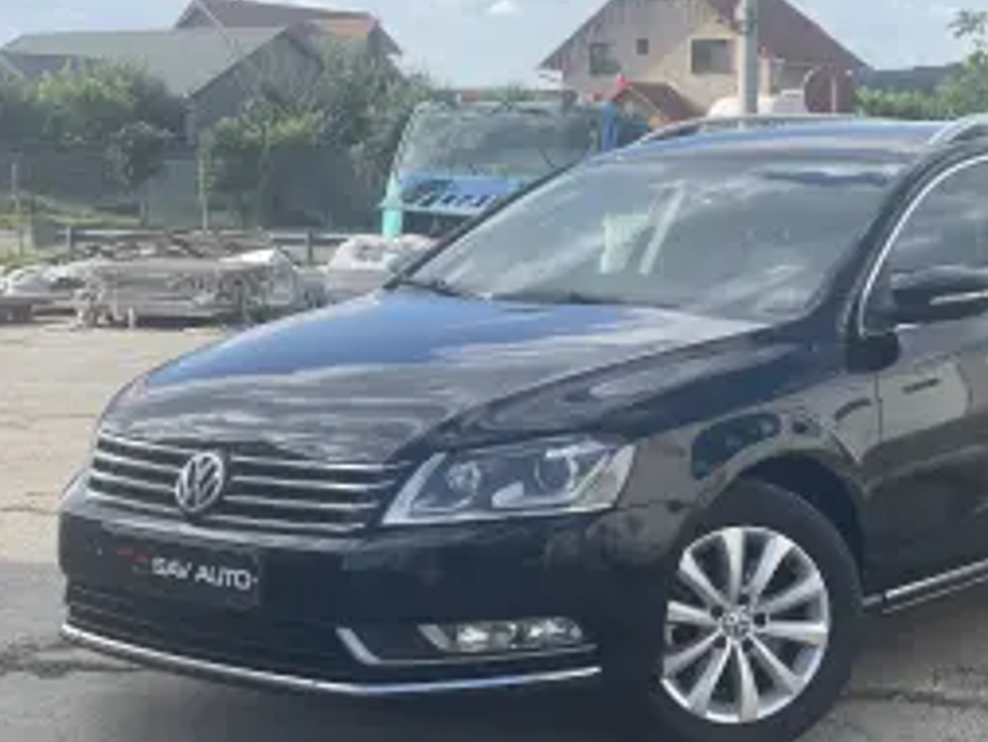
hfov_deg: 26.1
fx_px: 2113
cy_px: 410
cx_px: 695
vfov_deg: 19.9
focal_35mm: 74
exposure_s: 1/799
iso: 32
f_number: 2
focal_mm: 6
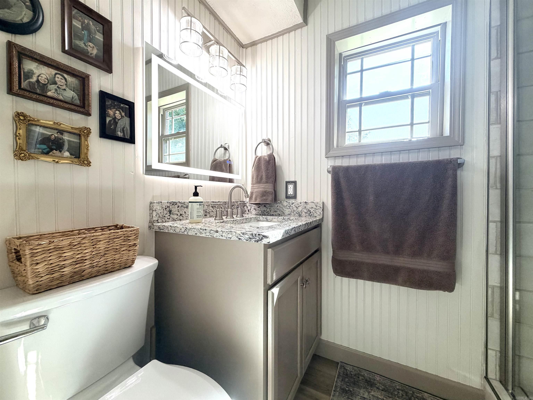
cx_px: 266
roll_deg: +0.3
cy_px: 200
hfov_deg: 102.1
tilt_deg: -0.8
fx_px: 216
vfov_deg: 85.7
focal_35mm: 14
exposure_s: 1/120
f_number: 2.2
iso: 125
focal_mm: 2.22
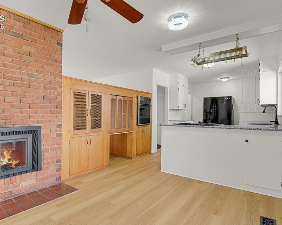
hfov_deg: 79.6
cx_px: 114
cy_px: 116
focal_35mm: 20
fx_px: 167
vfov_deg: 68.1
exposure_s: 3
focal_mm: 17
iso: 250
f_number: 8
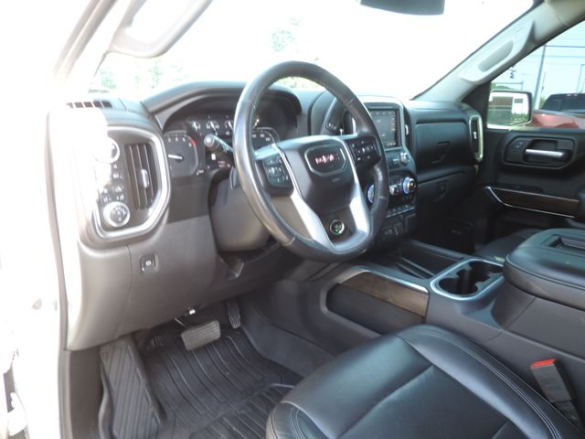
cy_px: 220
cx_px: 292
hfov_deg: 71.6
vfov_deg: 56.8
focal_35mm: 24
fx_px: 406
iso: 160
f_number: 3
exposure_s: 1/30
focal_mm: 4.3
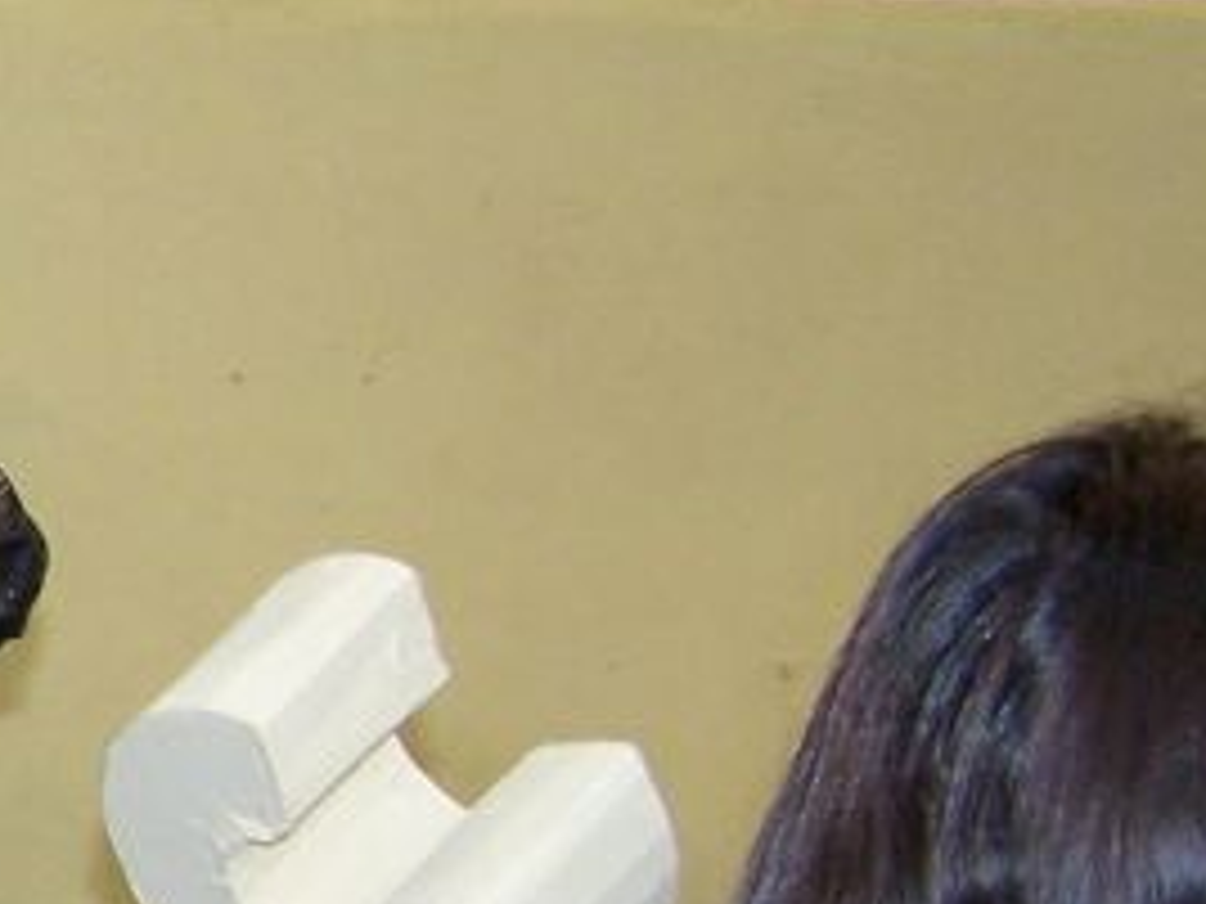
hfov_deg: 12.3
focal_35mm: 145
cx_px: -1084
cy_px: 783
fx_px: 5052
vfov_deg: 10.2
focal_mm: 6.3
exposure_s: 1/60
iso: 140
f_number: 2.8
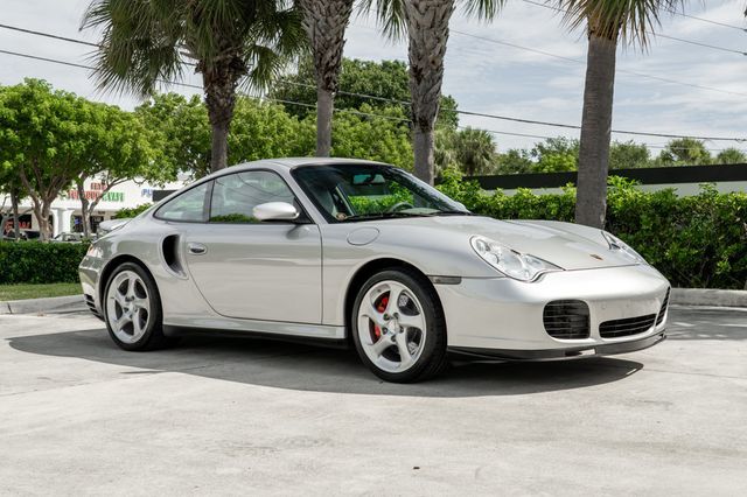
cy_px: 248
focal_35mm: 49
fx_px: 1024
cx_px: 387
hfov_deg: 40.1
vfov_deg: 27.3
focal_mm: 39
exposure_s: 1/160
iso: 200
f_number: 8
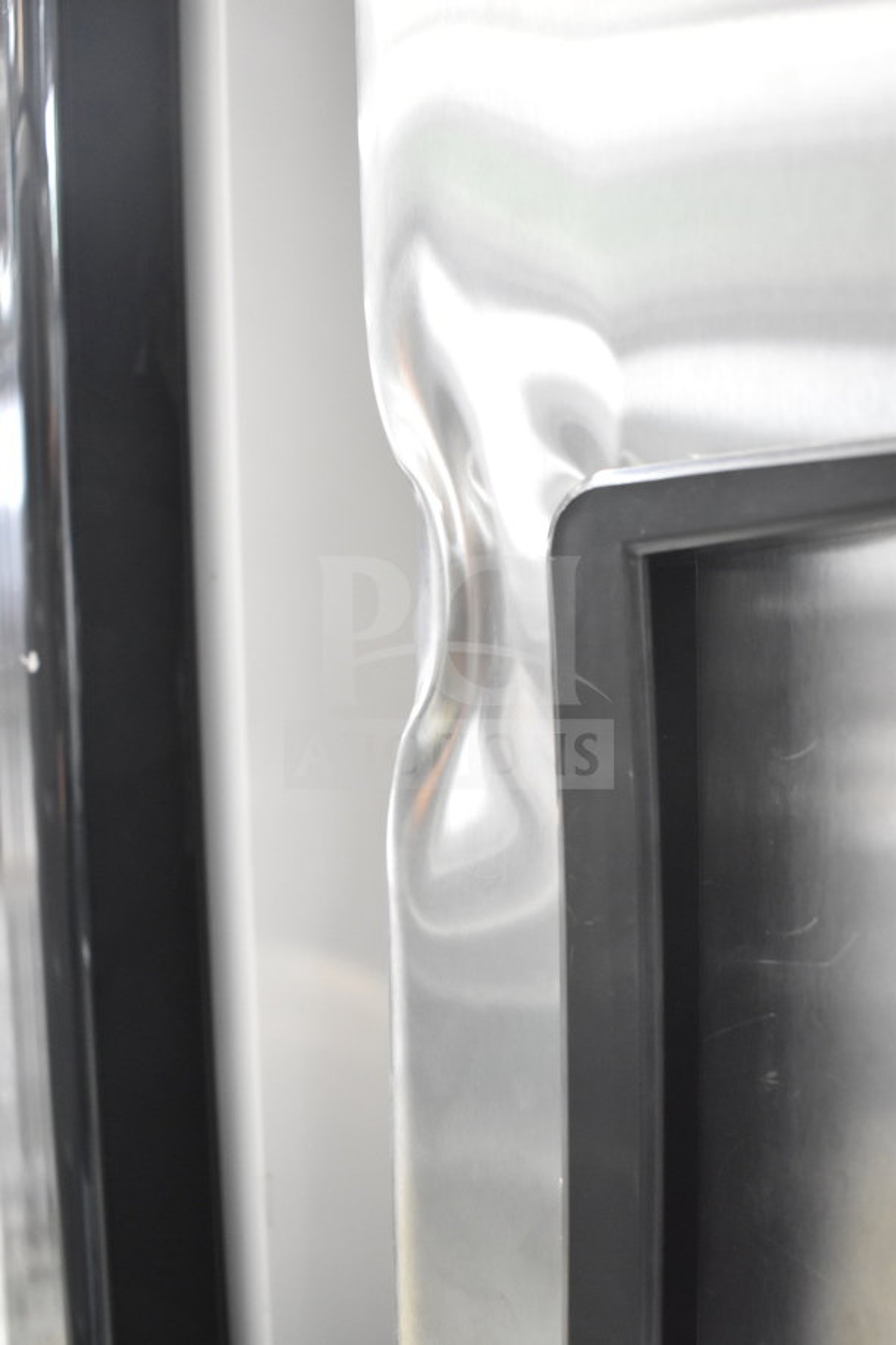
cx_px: 448
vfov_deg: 53.1
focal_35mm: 36
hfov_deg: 36.9
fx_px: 1344
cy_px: 672
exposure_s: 1/40
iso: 2800
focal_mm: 24
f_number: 3.8
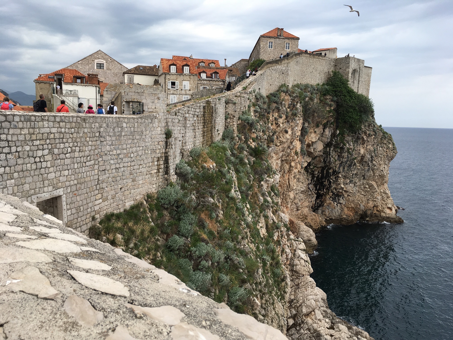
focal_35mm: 29
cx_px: 226
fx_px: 380
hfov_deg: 61.7
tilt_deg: -6.0
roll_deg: -2.1
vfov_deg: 48.2
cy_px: 170
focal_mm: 4.15
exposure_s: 1/905
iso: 25
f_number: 2.2
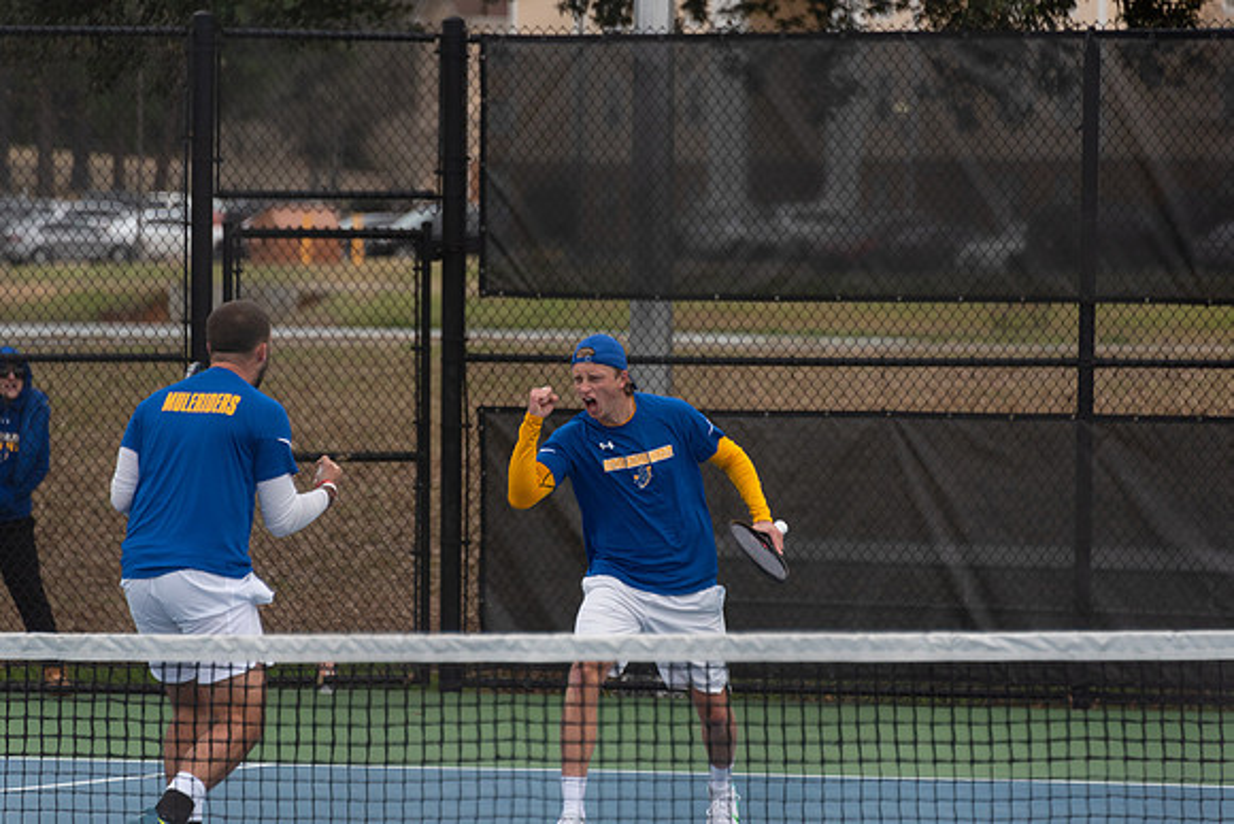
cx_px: 617
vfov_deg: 5.5
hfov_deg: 8.2
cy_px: 412
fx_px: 8571
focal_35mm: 250
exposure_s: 1/1600
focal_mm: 250
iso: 640
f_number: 5.6
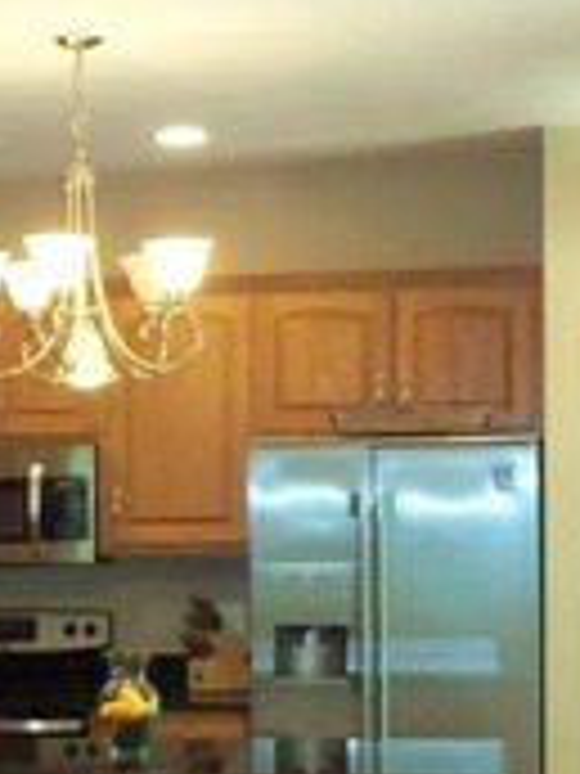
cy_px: 558
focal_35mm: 108
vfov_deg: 18.1
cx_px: -13
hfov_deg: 13.5
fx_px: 2413
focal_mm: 5.2
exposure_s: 1/30
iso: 250
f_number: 3.4
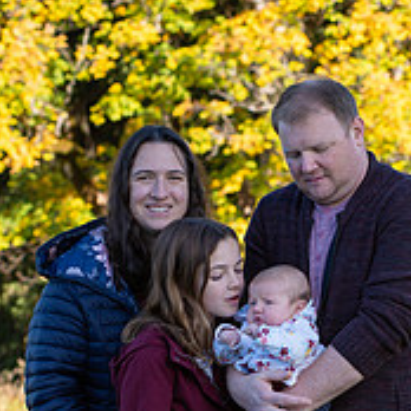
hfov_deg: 9.9
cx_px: 236
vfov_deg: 9.9
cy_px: 411
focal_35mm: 176
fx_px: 2364
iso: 200
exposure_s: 1/250
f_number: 5.6
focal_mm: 80
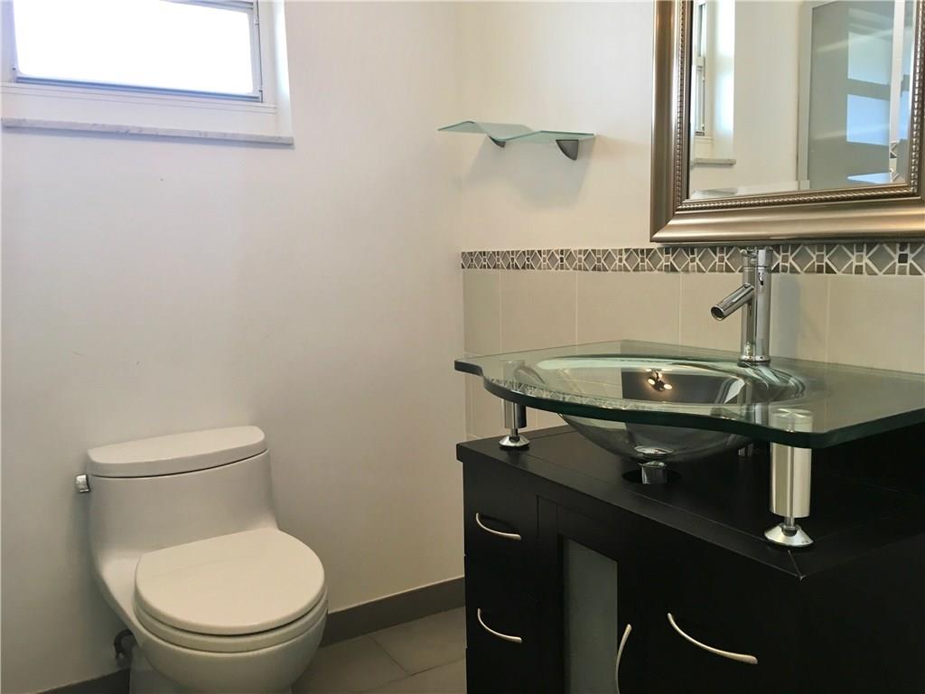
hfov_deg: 61.7
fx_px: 775
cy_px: 347
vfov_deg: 48.2
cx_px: 462
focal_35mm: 29
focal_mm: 4.15
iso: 50
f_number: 2.2
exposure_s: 1/30
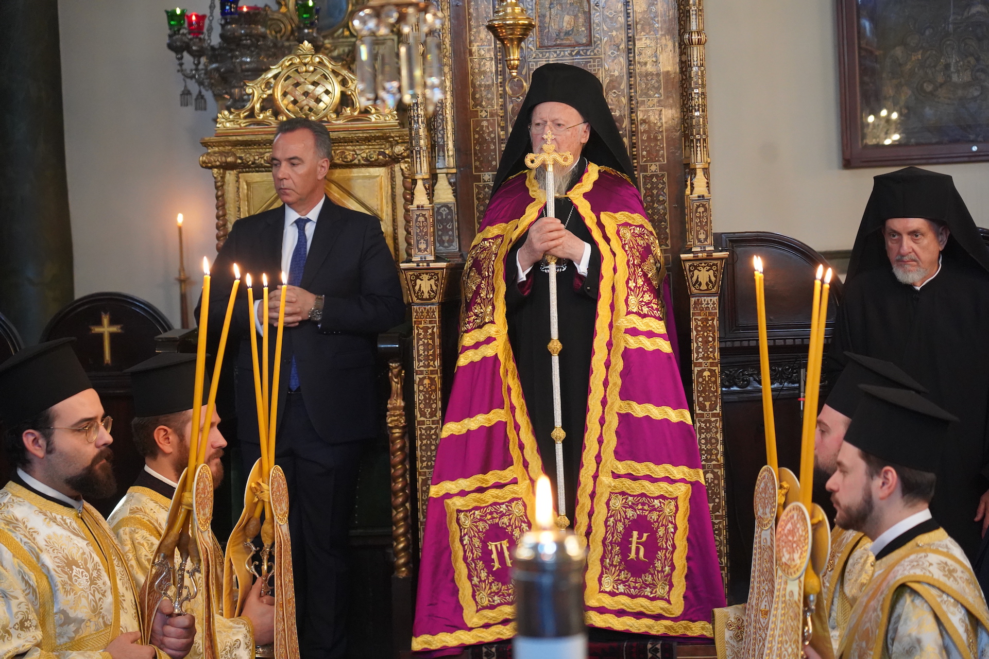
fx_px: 2253
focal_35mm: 82
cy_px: 330
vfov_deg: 16.7
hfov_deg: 24.8
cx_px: 494
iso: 8000
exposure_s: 1/160
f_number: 4
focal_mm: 82
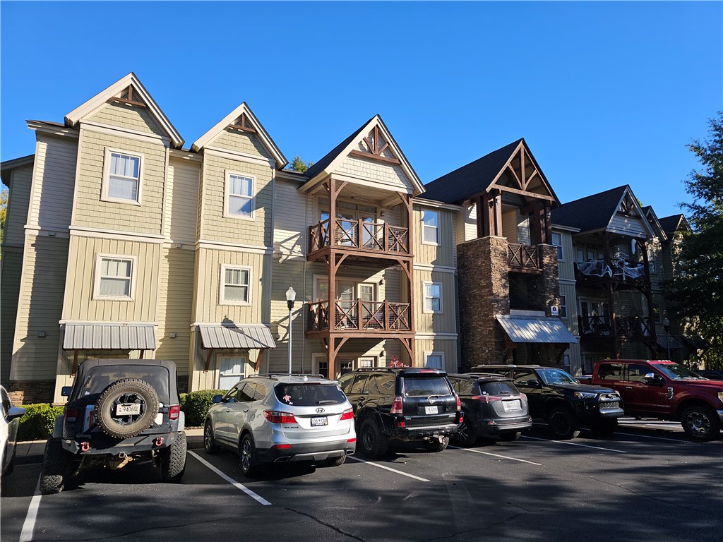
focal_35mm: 23
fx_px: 480
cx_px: 362
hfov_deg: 73.9
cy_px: 271
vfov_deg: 58.9
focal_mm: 6.3
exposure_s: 1/439
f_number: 1.7
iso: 10
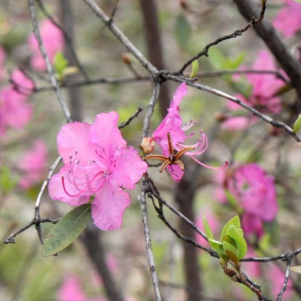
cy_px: 139
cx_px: 151
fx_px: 1771
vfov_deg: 9.7
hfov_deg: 9.7
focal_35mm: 180
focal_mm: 27.16
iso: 125
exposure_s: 1/30
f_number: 4.4
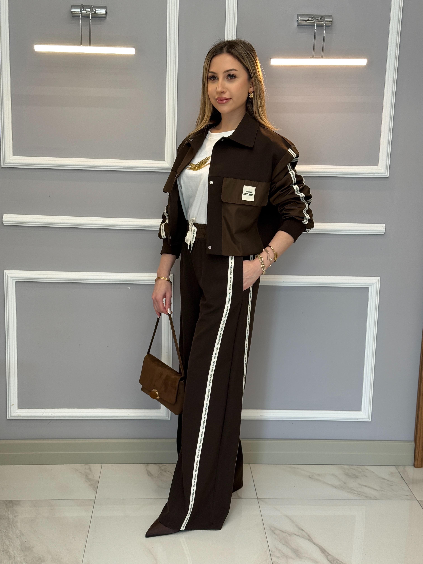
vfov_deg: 39.7
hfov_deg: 30.3
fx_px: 782
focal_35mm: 48
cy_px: 282
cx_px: 212
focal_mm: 6.76
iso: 80
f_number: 1.78
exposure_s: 1/100
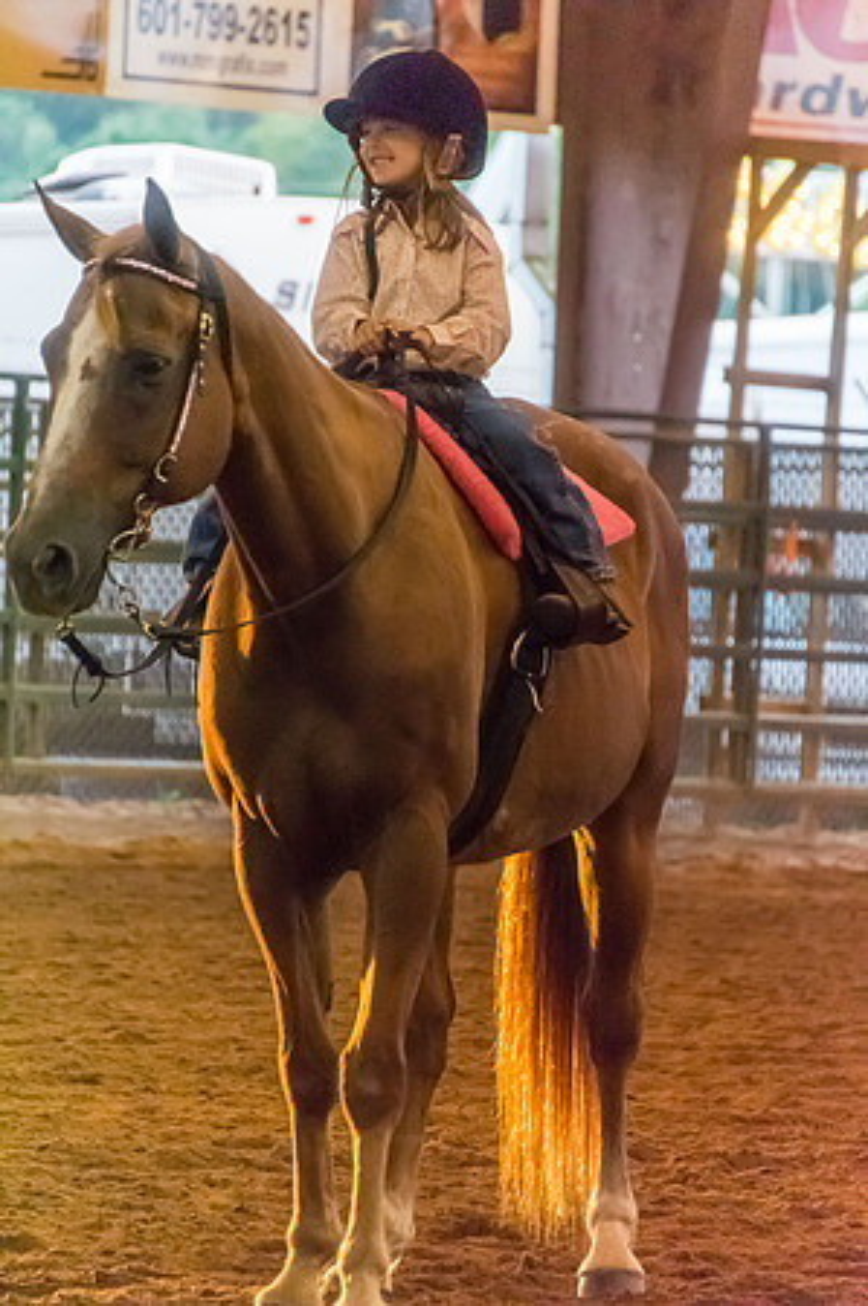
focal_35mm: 315
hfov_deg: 4.4
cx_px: 434
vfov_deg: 6.5
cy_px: 653
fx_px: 11418
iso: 6400
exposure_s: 1/250
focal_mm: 210
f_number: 6.3
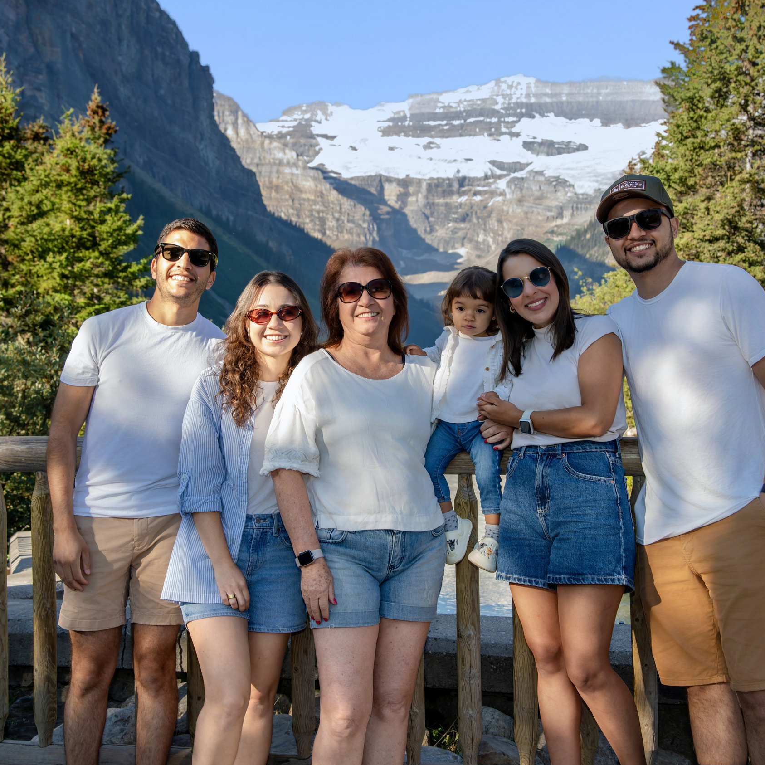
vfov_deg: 34.7
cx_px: 403
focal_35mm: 49
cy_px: 385
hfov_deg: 34.7
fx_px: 1225
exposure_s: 1/200
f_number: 6.3
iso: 320
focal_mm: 38
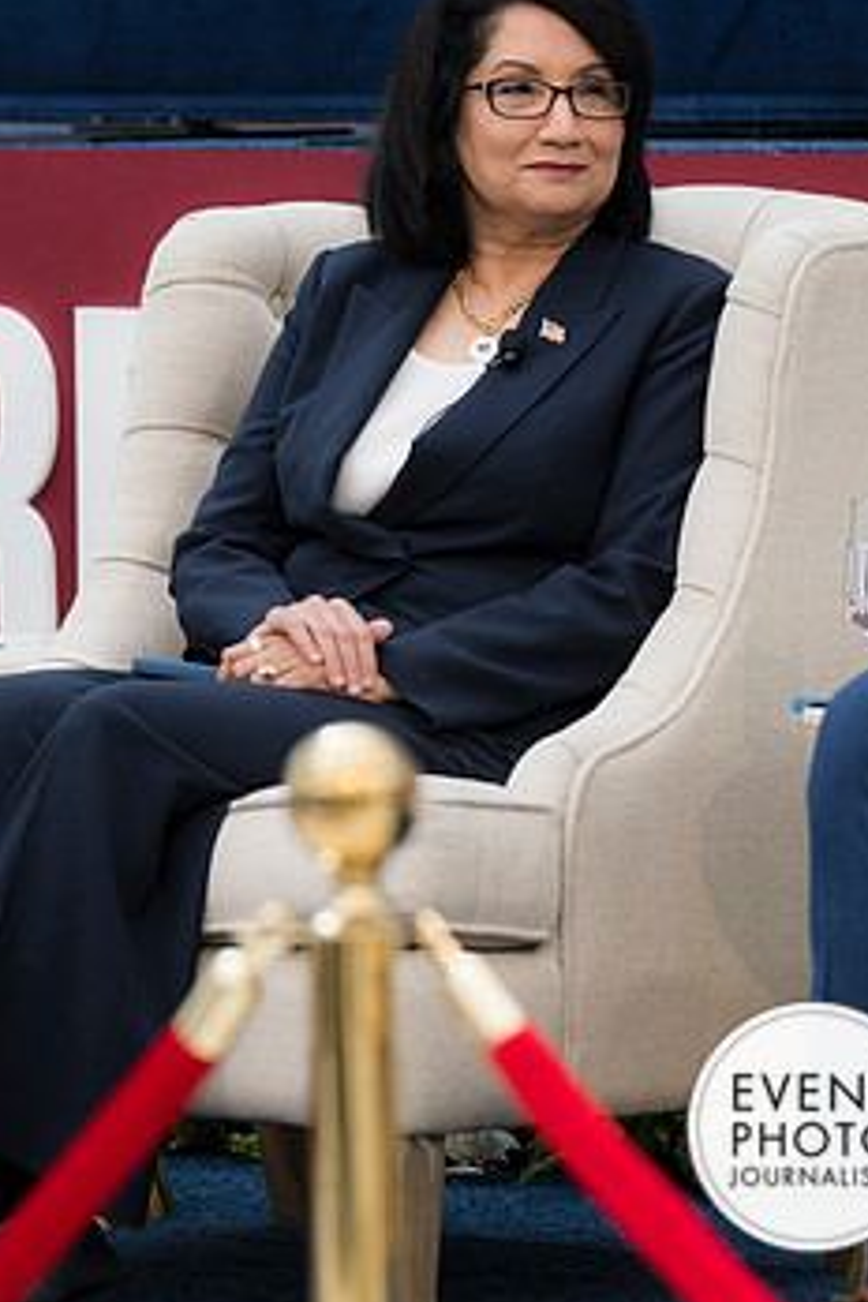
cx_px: 498
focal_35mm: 291
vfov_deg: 7.1
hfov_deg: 4.7
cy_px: 528
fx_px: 10524
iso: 250
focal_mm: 150
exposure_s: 1/160
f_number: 4
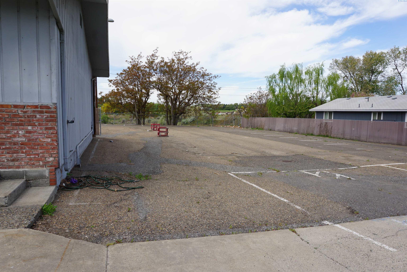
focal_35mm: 24
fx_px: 271
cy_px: 136
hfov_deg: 73.7
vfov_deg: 53.2
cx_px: 204
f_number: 10
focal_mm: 16
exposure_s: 1/100
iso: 100
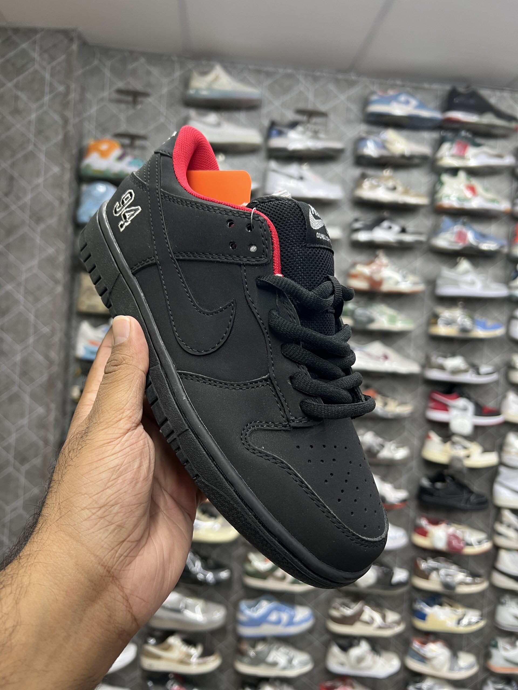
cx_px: 259
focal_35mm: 26
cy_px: 345
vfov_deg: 67.3
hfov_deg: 53.1
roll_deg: -4.1
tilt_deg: -0.2
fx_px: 519
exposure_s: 1/50
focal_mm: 5.7
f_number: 1.5
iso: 80
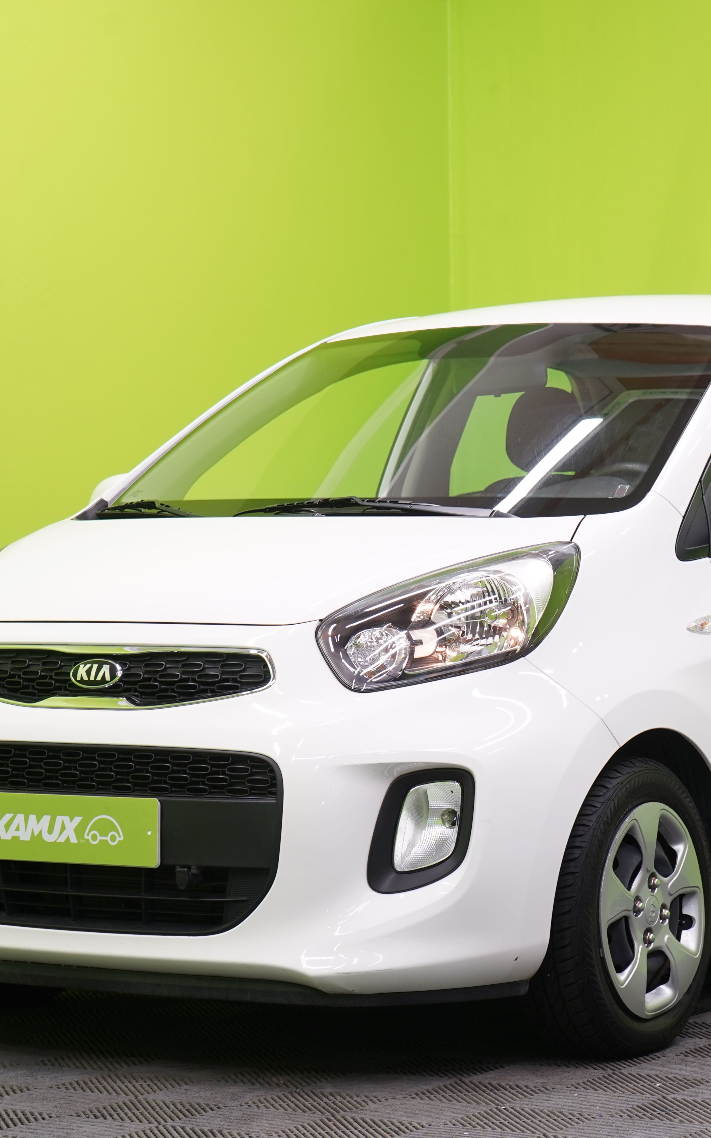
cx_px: 511
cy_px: 565
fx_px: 3348
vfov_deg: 19.3
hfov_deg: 12.1
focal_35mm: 108
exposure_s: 1/25
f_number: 5.6
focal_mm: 70
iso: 400
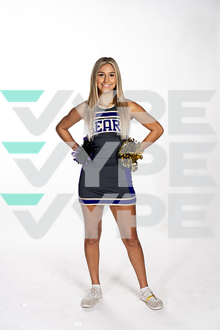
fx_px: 486
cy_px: 165
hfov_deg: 25.5
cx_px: 110
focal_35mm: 53
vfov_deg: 37.5
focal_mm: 53
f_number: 5
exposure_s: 1/250
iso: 400
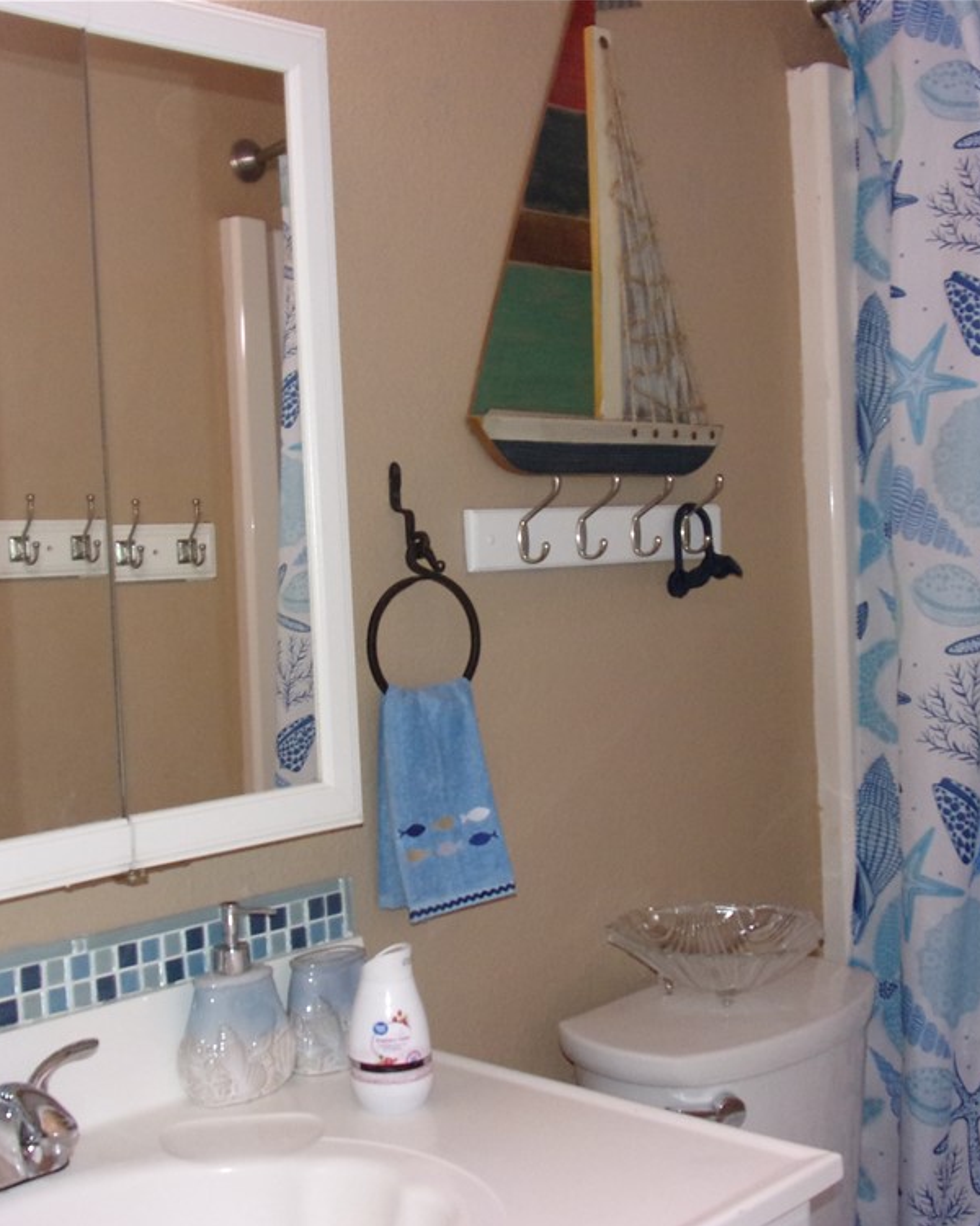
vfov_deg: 42.0
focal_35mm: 44
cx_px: 389
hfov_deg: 34.0
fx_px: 1595
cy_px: 626
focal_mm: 5.9
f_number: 3.7
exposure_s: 1/34
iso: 200
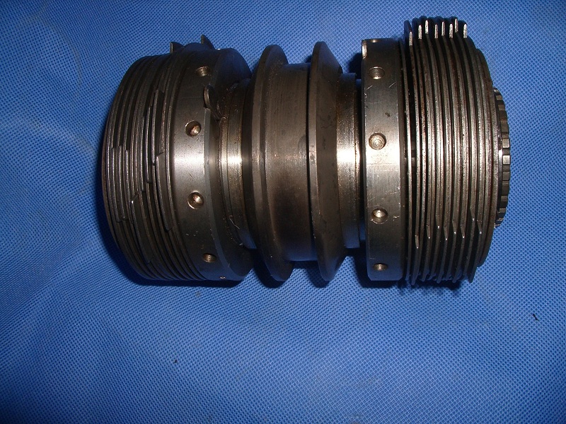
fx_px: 572
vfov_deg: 40.7
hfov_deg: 52.6
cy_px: 212
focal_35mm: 35
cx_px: 283
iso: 80
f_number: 4.3
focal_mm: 5.8
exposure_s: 1/60
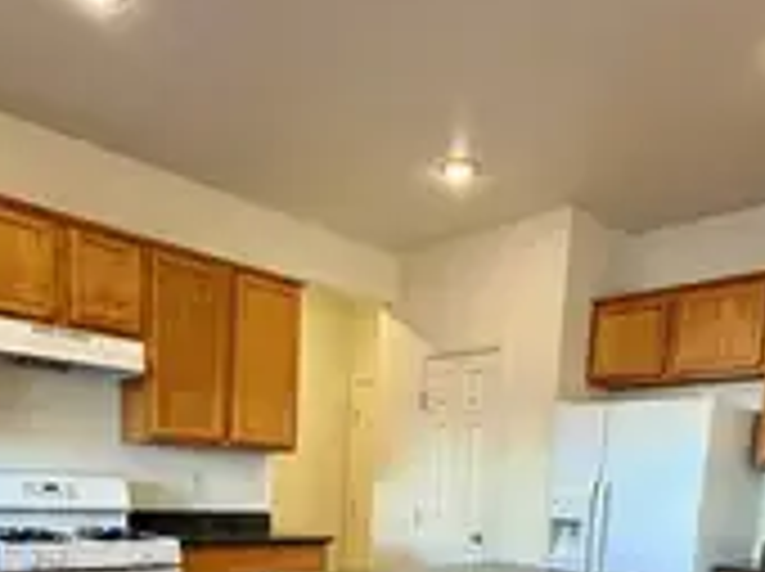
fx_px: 728
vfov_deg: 37.3
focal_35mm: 33
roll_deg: -2.5
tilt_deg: -9.2
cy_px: 599
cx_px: 392
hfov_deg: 55.4
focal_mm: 2.22
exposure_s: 1/120
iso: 250
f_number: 2.2
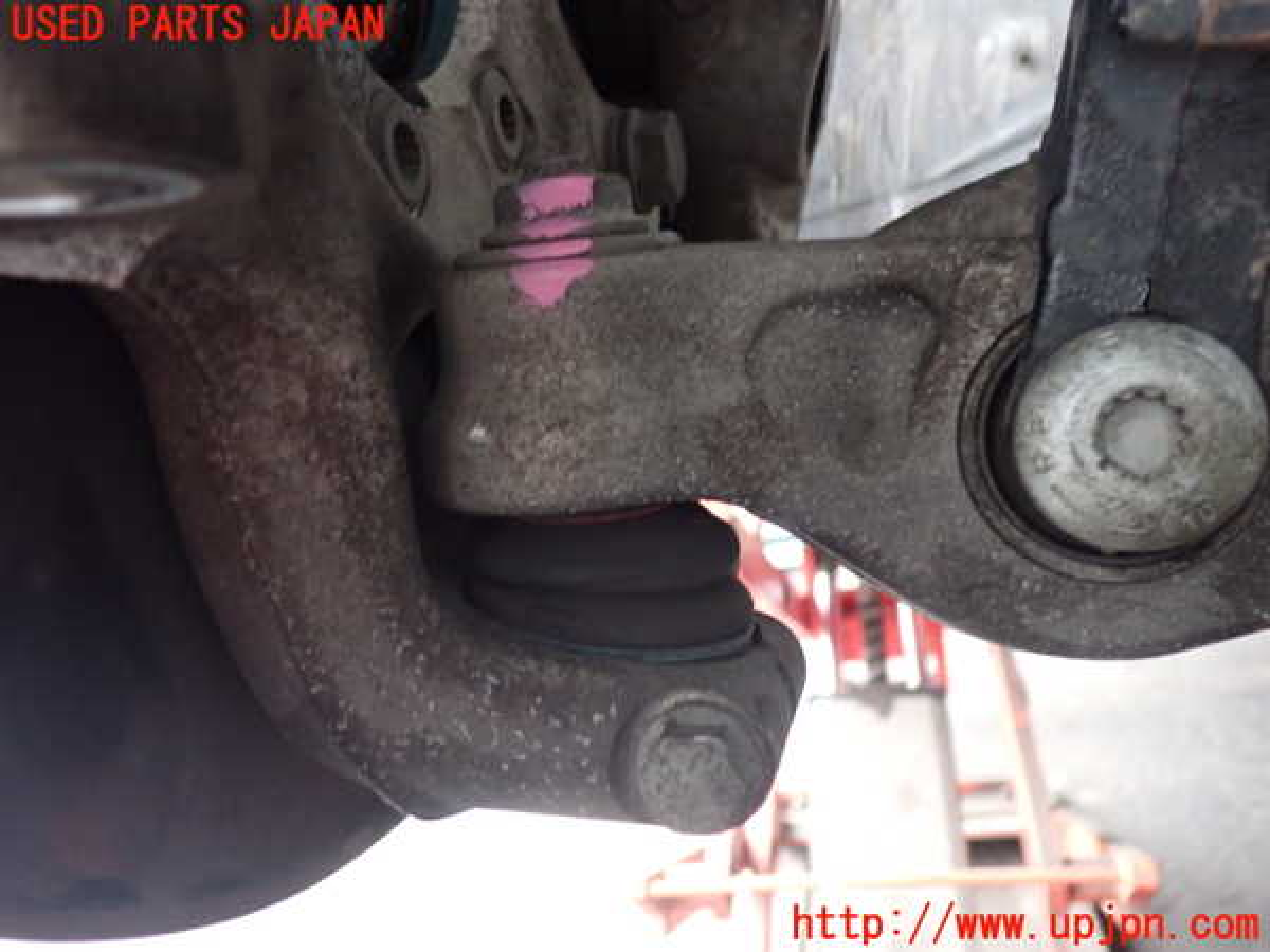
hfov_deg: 60.0
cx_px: 635
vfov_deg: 46.8
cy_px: 476
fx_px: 1101
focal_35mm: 30
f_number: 2.3
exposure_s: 1/30
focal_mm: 5.4
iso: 800
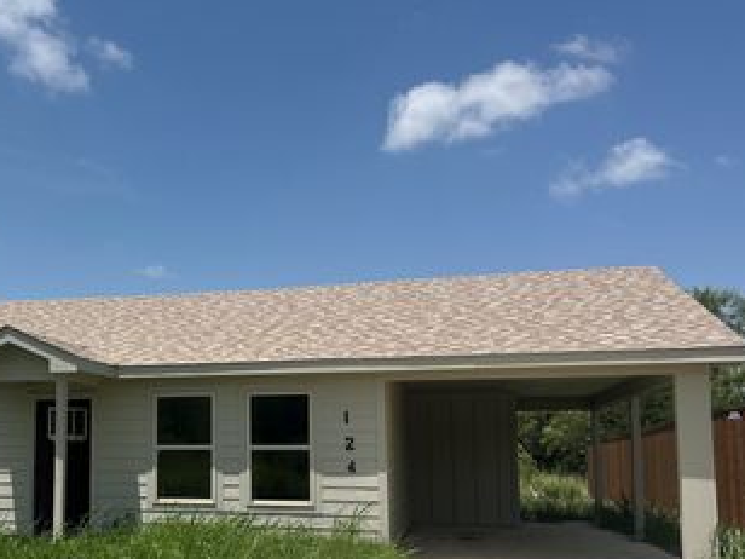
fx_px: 839
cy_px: 371
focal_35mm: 39
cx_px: 186
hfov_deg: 46.2
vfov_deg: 36.5
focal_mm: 6.86
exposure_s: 1/7576
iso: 80
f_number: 1.78
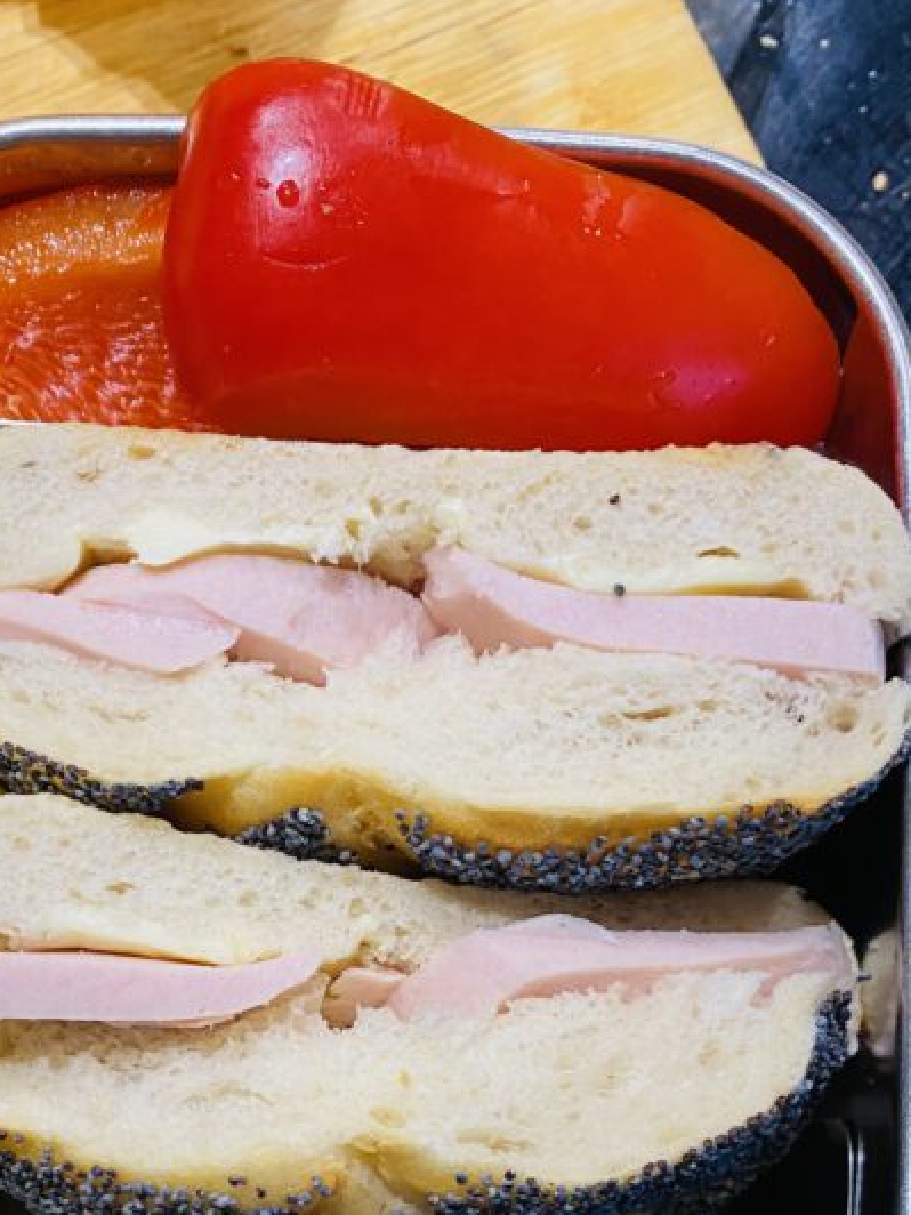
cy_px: 1128
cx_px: 297
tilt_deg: -81.0
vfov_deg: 35.6
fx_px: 1754
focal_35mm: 50
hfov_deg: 28.9
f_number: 1.8
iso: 160
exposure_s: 1/50
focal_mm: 4.25
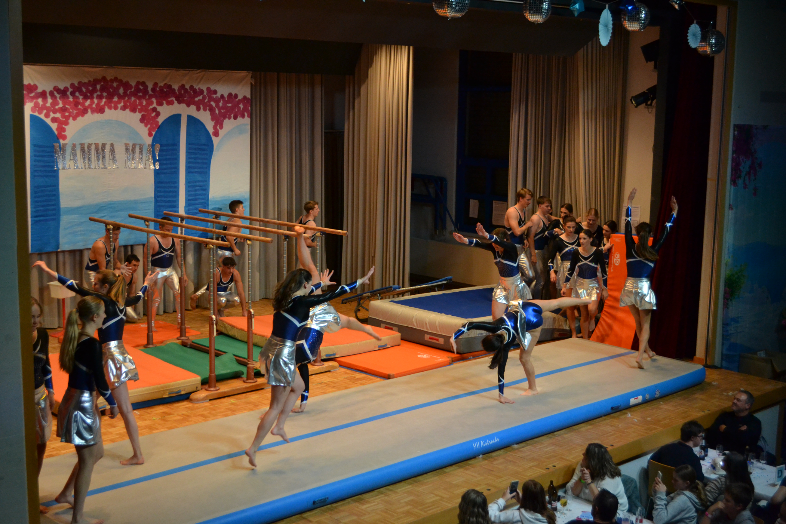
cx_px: 393
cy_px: 262
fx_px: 1048
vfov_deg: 28.1
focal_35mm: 48
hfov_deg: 41.1
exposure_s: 1/500
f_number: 4.8
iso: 1800
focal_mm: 32
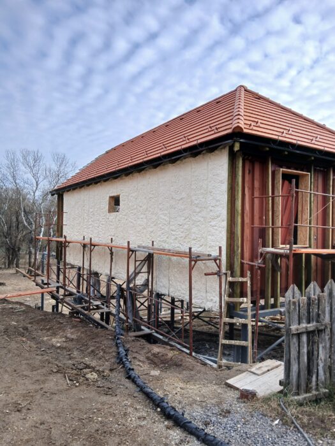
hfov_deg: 53.1
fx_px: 335
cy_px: 223
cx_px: 168
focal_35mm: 26
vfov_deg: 67.3
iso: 20
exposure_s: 1/386
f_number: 1.8
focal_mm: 3.98
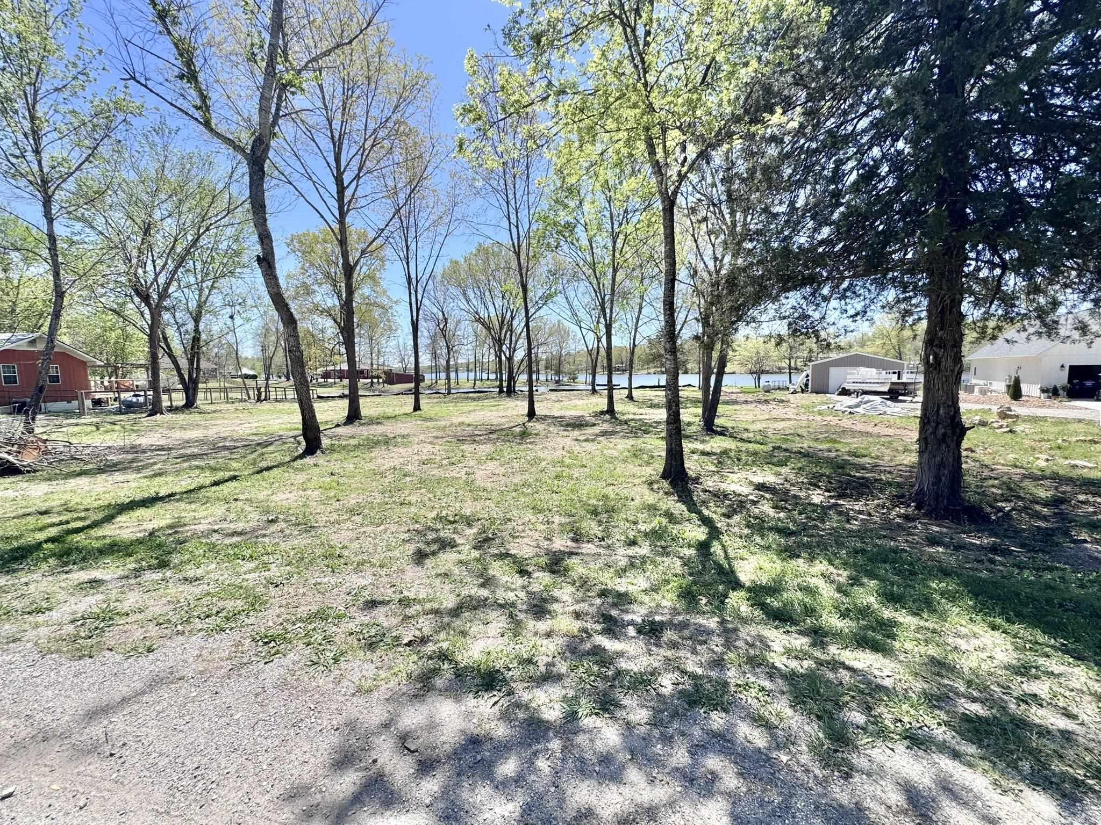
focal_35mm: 14
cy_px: 412
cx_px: 550
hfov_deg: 102.1
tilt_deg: -5.8
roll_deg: +0.4
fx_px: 445
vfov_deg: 85.7
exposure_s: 1/1395
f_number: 2.2
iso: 50
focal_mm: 2.22
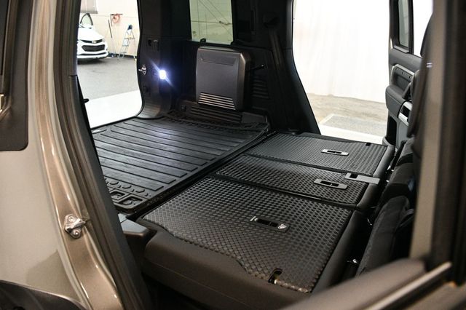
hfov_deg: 67.4
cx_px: 233
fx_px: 349
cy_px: 155
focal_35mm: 27
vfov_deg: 47.9
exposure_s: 1/80
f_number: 3.5
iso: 3200
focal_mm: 18
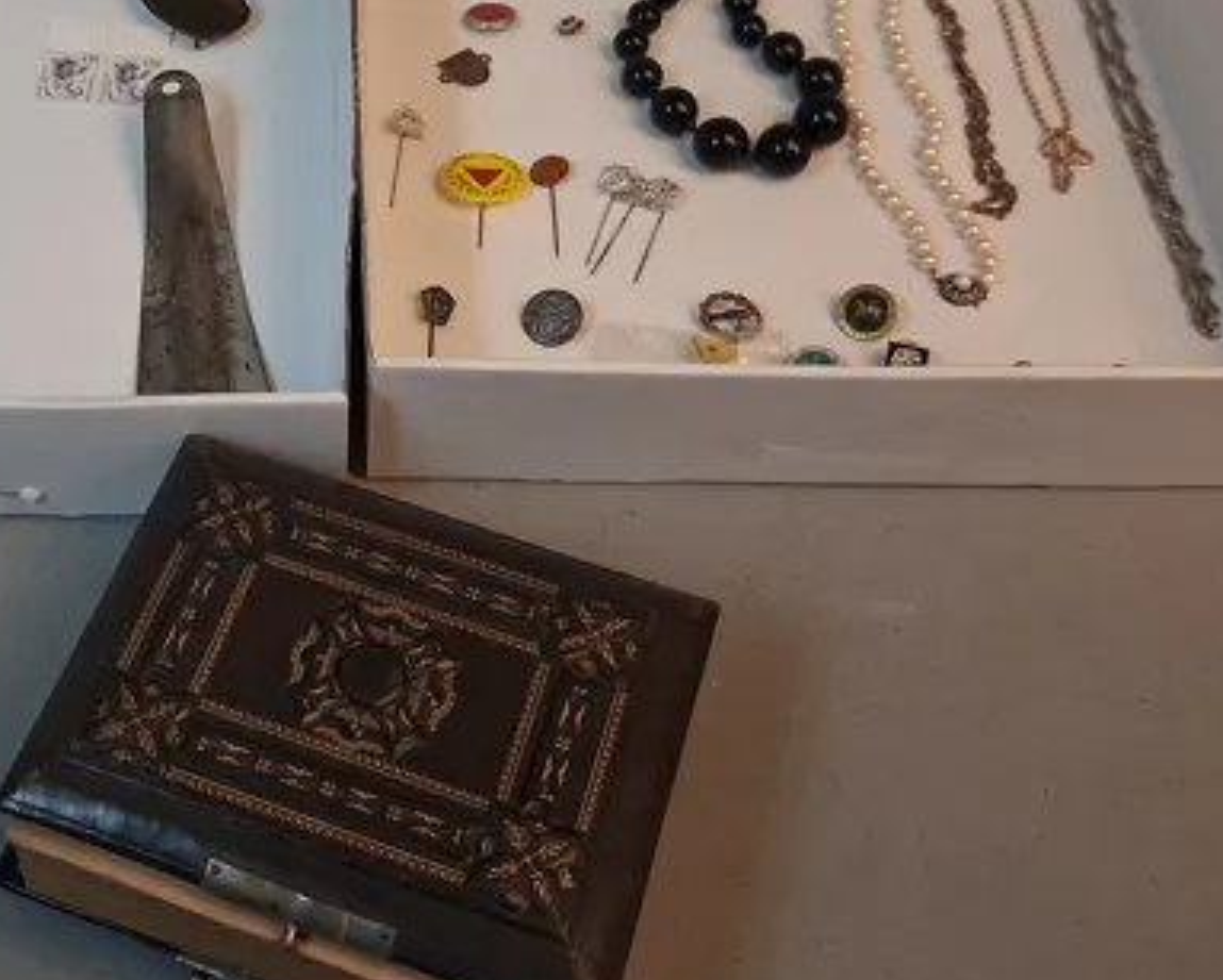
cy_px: 290
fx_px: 1992
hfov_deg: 33.7
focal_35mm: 55
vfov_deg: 27.4
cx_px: 367
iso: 320
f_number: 1.8
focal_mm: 4
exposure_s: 1/100
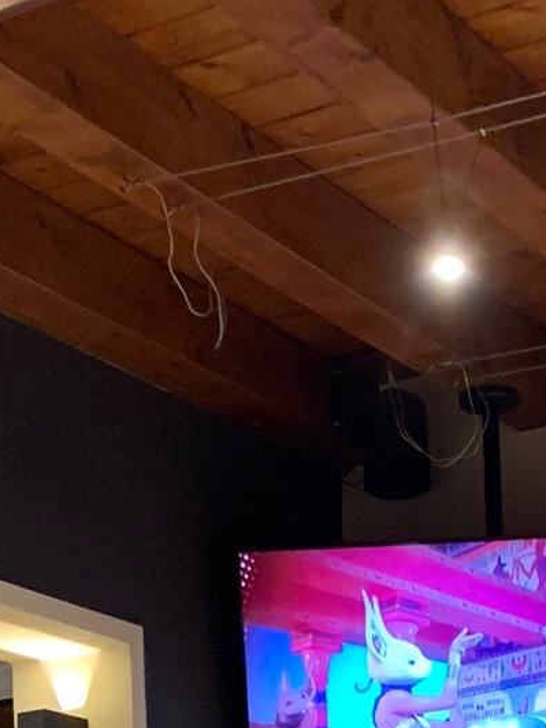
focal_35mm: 100
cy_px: 1137
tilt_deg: +2.0
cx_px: 408
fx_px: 2103
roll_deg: +0.9
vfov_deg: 17.4
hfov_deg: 14.7
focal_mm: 4.25
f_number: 1.8
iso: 320
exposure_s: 1/25
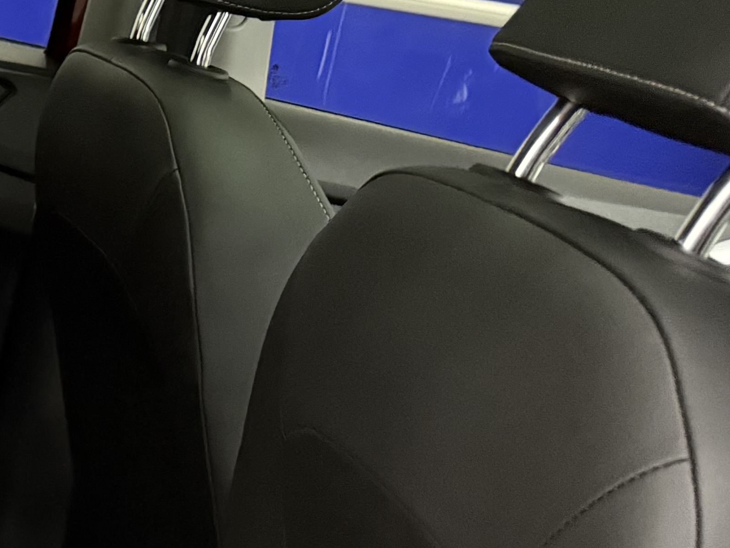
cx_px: -513
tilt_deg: -22.0
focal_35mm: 86
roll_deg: -9.6
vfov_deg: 16.8
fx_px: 1814
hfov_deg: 18.6
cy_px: 563
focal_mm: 6.76
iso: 1000
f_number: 1.78
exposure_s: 1/25
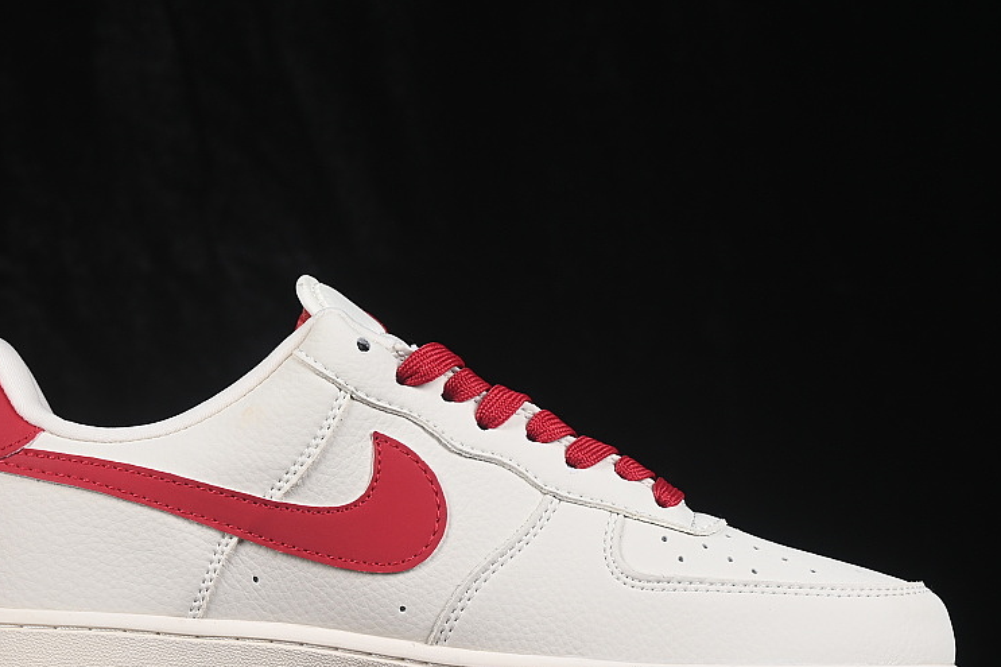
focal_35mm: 109
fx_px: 3030
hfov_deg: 18.8
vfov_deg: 12.5
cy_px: 472
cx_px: 451
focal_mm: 50
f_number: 8
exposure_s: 1/80
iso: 160
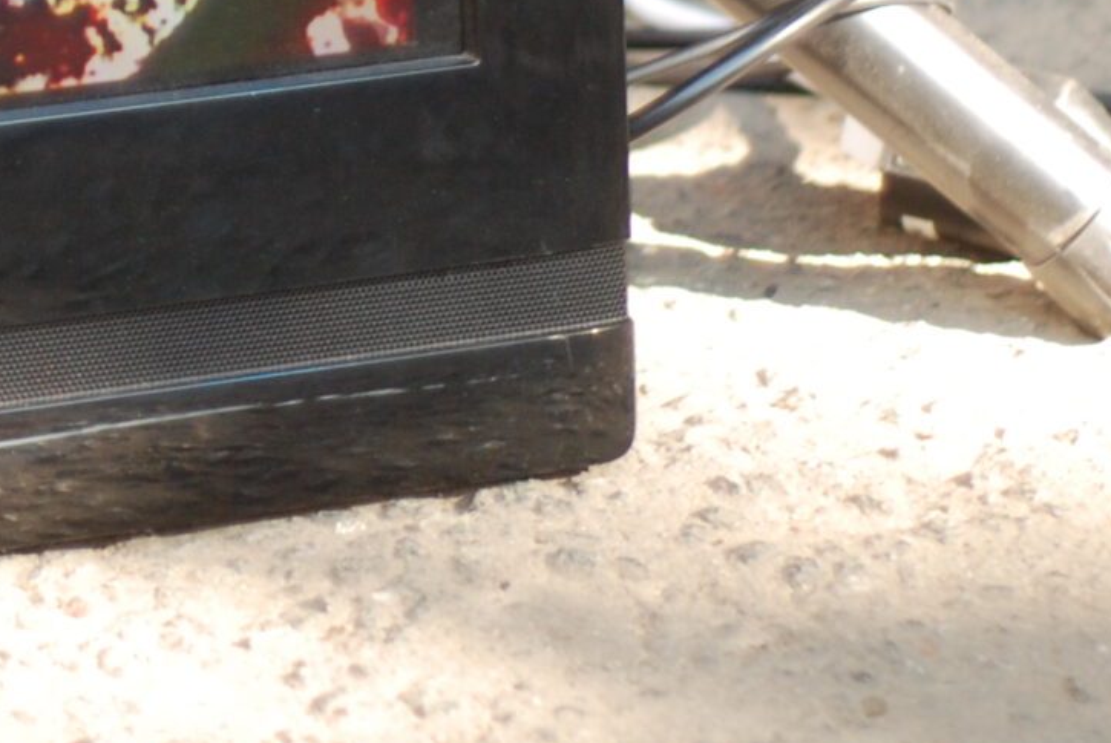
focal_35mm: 265
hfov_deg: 7.6
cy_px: -521
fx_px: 8186
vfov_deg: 5.1
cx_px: -501
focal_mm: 50
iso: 250
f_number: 1.8
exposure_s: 1/320
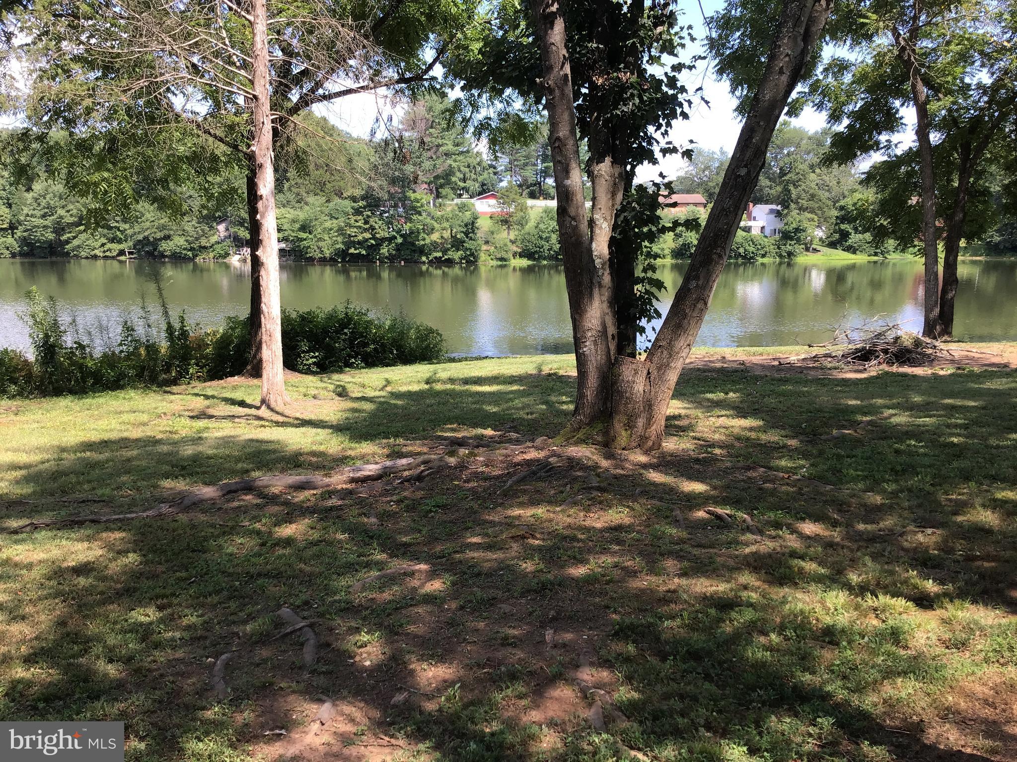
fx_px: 911
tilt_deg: -8.4
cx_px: 508
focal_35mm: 31
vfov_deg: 45.4
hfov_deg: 58.4
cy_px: 381
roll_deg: -0.1
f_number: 2.4
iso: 25
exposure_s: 1/294
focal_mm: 3.3
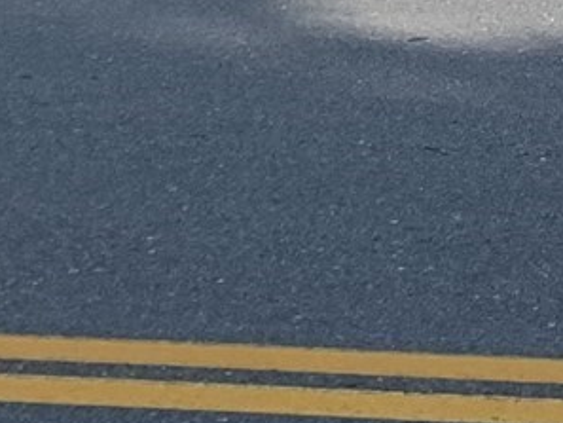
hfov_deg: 8.9
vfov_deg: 7.2
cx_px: 1706
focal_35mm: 179
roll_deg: -0.5
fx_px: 2912
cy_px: -945
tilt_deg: +7.1
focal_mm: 4.25
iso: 25
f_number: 1.8
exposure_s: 1/1880
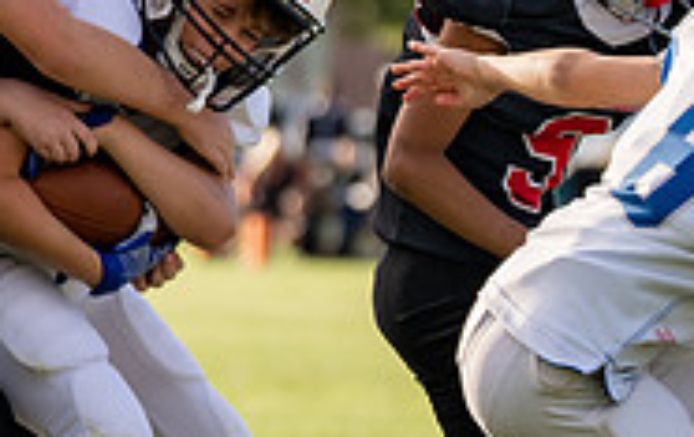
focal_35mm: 447
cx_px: 217
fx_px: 8470
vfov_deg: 3.0
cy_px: 290
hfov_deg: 4.7
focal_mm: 101
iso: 125
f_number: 2.8
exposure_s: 1/1600
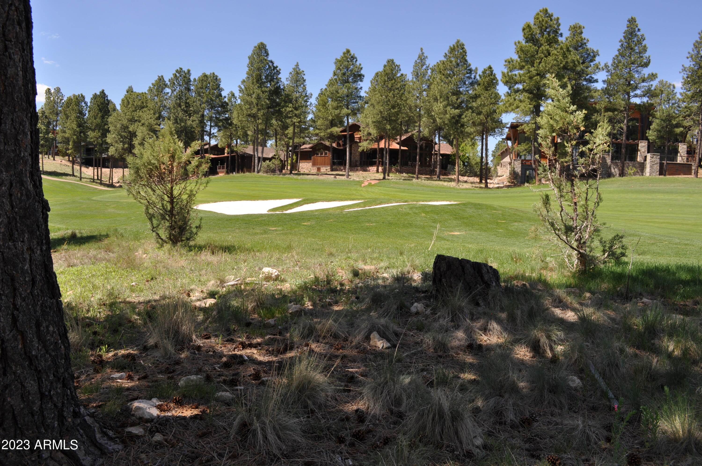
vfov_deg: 47.8
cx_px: 351
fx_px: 526
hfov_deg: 67.4
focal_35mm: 27
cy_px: 233
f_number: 8
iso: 200
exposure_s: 1/250
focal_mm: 18
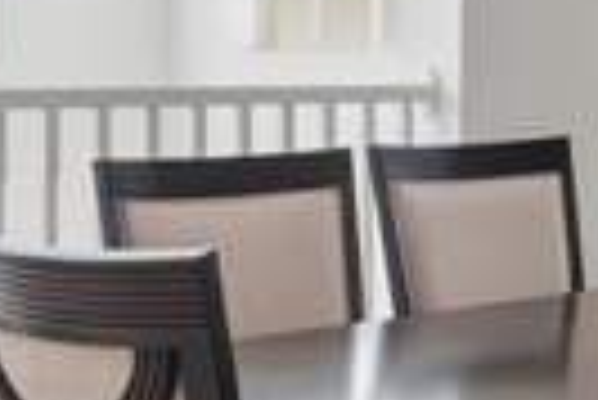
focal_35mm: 96
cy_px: 49
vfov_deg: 14.2
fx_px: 1596
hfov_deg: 19.7
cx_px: 746
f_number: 9
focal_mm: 16
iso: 200
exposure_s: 1/50
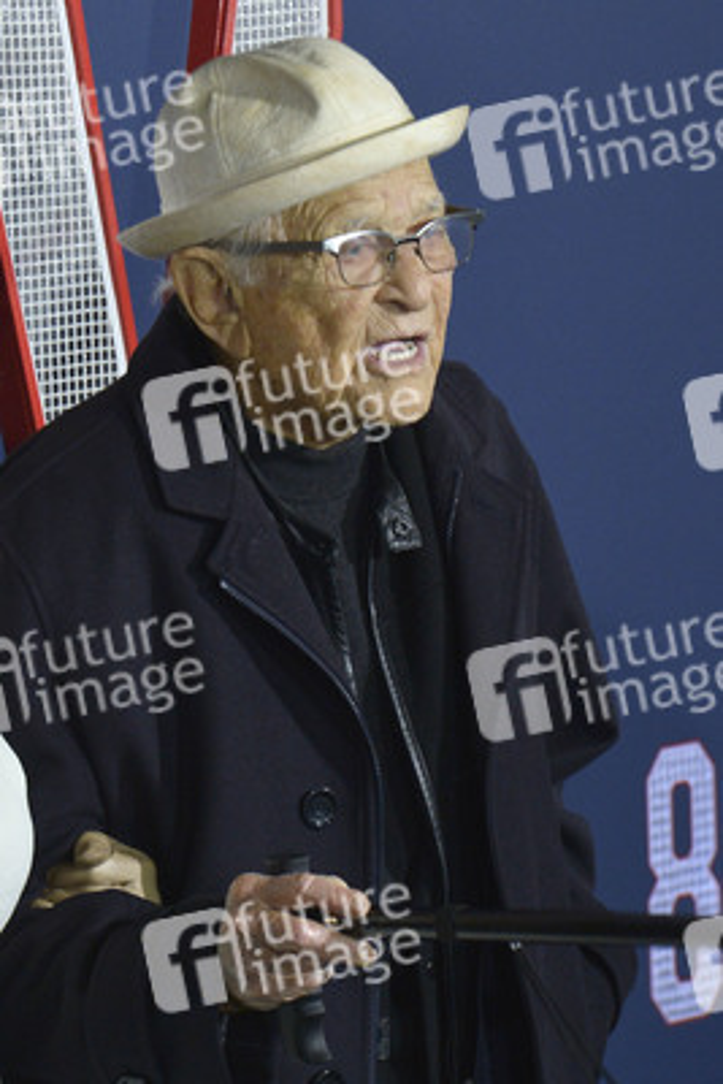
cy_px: 542
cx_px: 362
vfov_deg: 10.8
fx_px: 5718
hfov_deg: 7.2
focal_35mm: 190
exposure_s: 1/320
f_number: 6.3
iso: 2000
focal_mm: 190
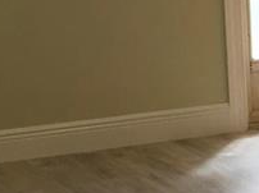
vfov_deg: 6.4
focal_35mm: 230
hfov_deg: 8.4
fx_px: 1719
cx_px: 373
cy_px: 189
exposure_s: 1/60
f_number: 2.2
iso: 25
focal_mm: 4.15
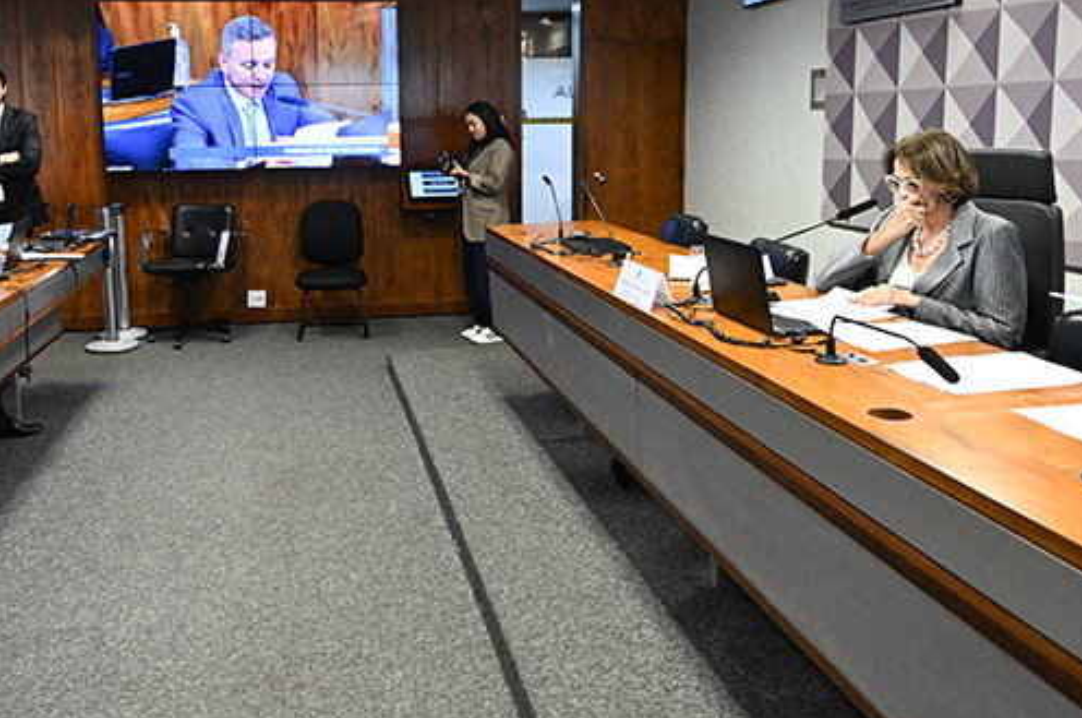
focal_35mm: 26
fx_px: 780
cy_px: 214
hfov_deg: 69.1
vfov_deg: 48.2
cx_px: 465
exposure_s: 1/100
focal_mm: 15
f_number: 2.8
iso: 800
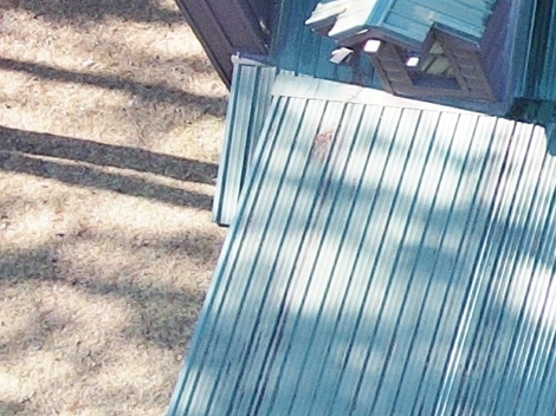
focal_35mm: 157
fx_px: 2520
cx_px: 1492
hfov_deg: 10.3
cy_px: 181
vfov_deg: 9.4
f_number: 2.8
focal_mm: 4.5
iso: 100
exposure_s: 1/60
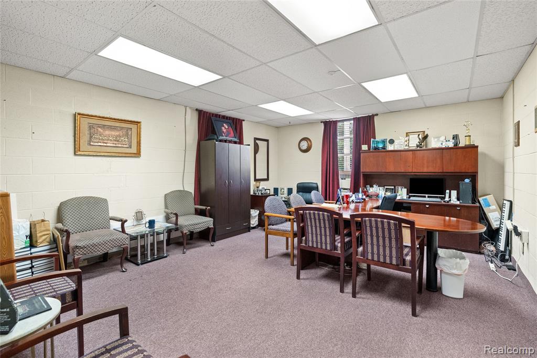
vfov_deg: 73.7
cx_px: 268
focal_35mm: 16
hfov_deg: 96.8
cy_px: 179
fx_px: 239
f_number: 4
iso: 6400
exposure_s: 1/80
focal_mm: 16
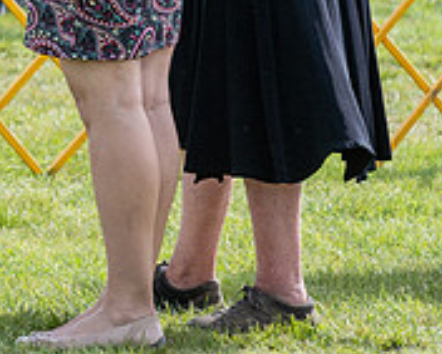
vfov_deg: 2.1
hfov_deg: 2.7
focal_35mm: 728
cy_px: -234
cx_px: -204
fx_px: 9529
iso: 400
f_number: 5.6
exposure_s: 1/1250
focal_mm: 179
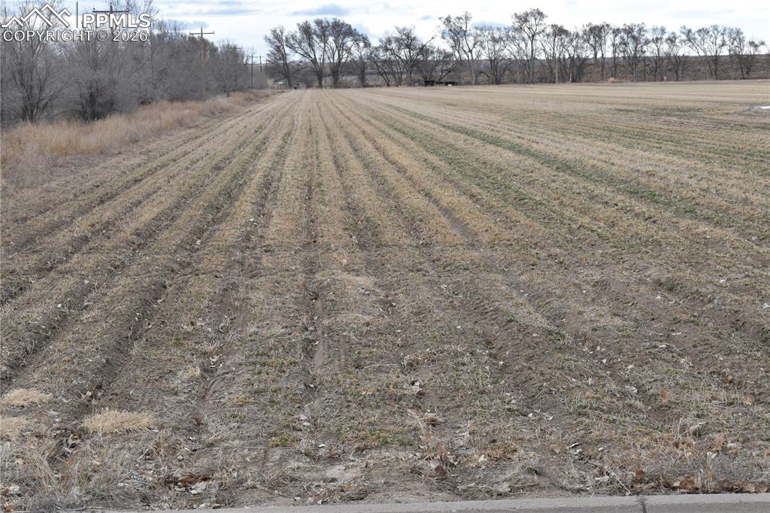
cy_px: 256
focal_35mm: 69
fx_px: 1475
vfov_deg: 19.7
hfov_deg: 29.3
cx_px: 385
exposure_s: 1/200
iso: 800
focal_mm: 46
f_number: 14
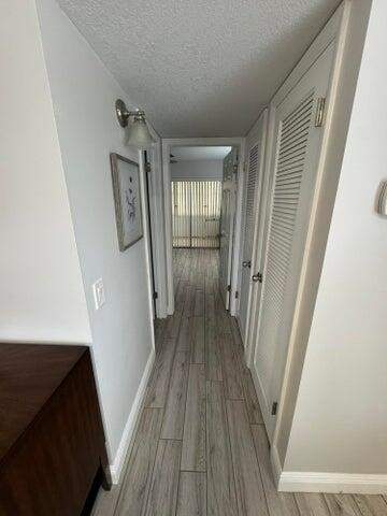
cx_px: 194
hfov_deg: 85.7
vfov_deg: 102.1
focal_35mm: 14
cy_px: 258
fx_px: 209
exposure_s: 1/60
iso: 200
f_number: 2.2
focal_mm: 2.22
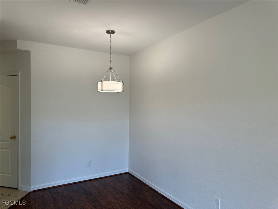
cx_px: 139
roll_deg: -0.4
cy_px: 104
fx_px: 193
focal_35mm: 24
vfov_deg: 56.8
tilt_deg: -0.3
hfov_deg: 71.6
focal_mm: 6.76
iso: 125
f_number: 1.78
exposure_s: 1/233
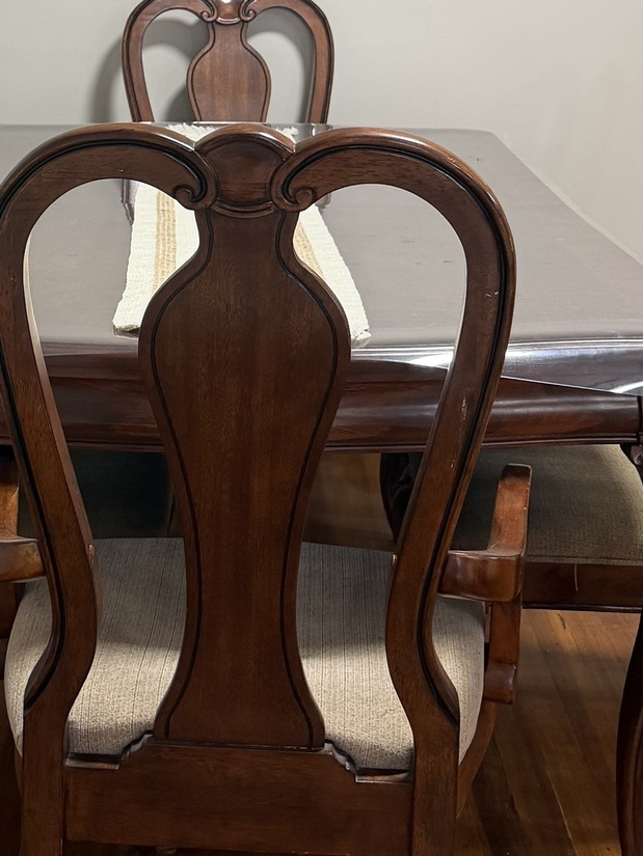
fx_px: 1659
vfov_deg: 27.8
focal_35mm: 67
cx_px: 212
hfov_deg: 21.8
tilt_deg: -6.2
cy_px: 74
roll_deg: +0.3
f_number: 1.78
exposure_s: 1/60
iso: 200
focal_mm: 6.76
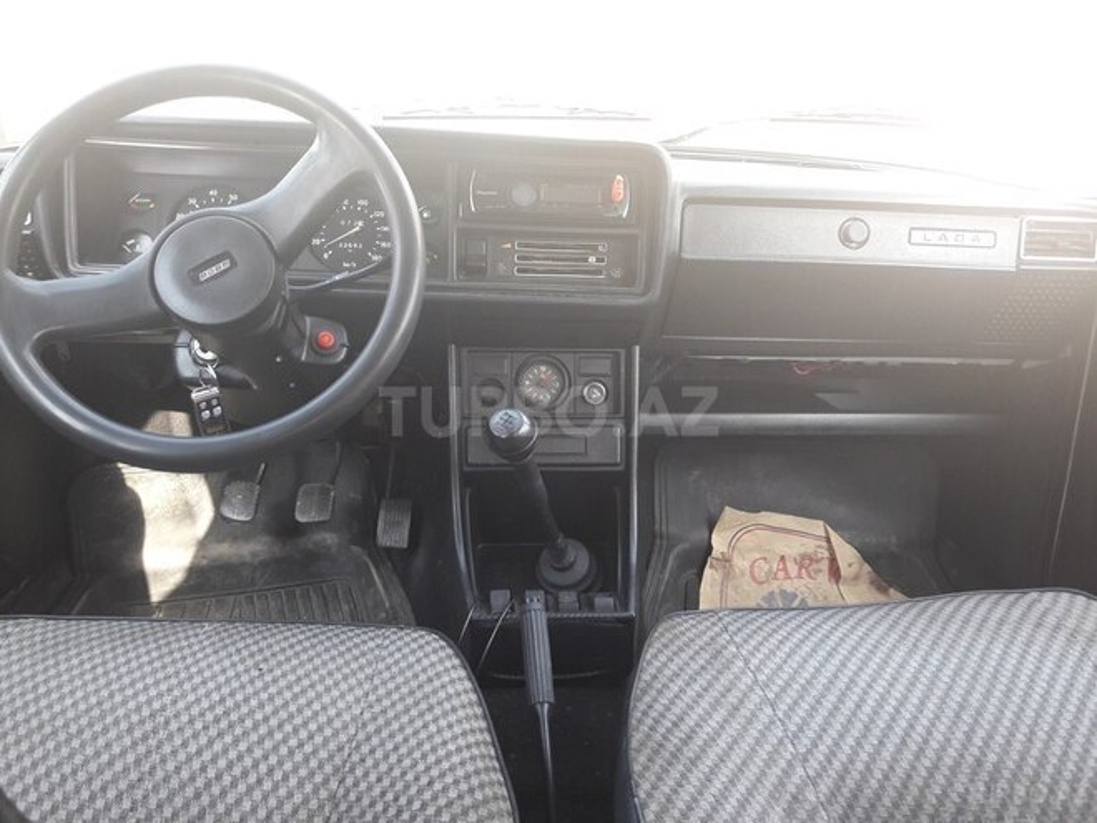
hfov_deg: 63.4
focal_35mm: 28
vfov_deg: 49.7
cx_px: 548
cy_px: 412
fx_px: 887
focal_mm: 3.7
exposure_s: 1/100
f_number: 1.9
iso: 80
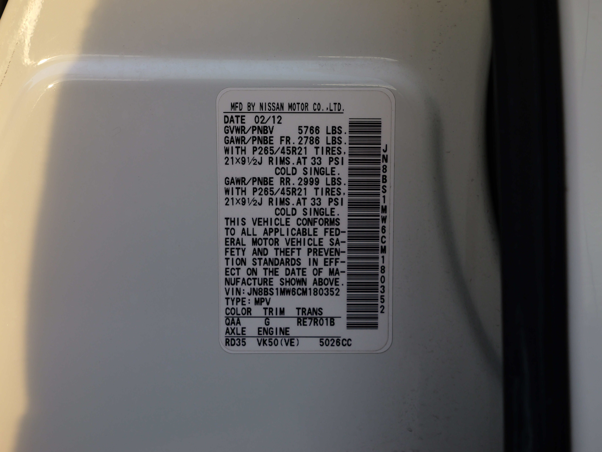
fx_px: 870
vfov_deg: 29.1
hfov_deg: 38.2
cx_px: 301
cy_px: 226
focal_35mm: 50
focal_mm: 25
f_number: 4
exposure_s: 1/160
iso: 640
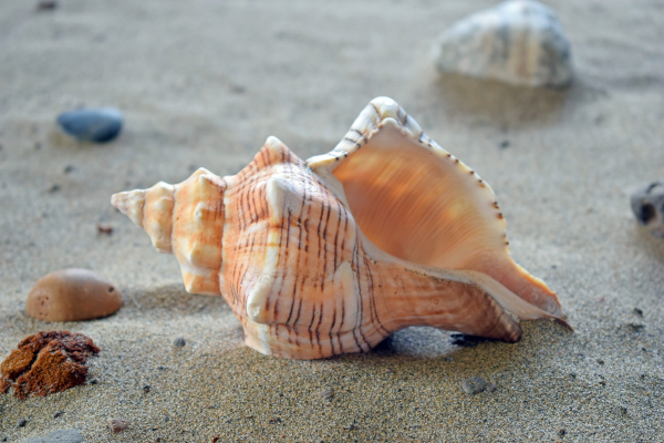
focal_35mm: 82
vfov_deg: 16.6
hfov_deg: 24.6
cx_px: 332
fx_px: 1522
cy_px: 222
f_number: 5.6
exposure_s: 1/30
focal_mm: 55
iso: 320
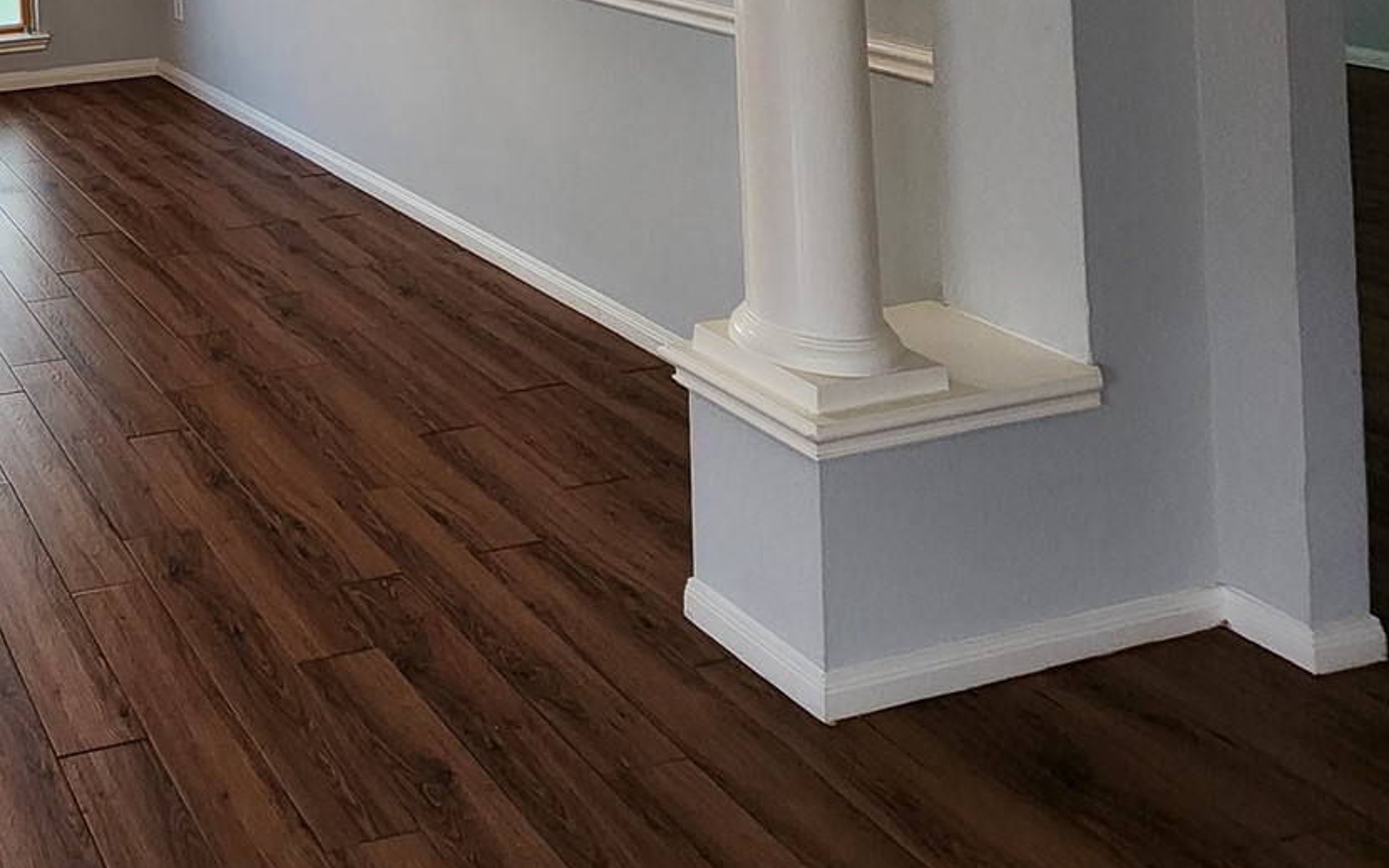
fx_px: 1287
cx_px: -94
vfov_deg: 30.2
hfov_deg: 44.9
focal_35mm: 34
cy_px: -237
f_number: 2.2
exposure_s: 1/60
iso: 250
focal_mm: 2.2
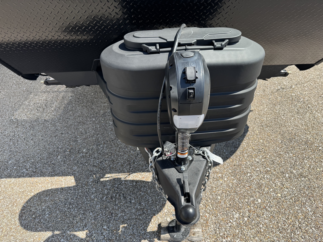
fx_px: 224
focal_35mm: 24
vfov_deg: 56.8
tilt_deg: -39.5
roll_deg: +1.9
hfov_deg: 71.6
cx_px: 162
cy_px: 121
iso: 80
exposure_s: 1/2041
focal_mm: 6.76
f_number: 1.78
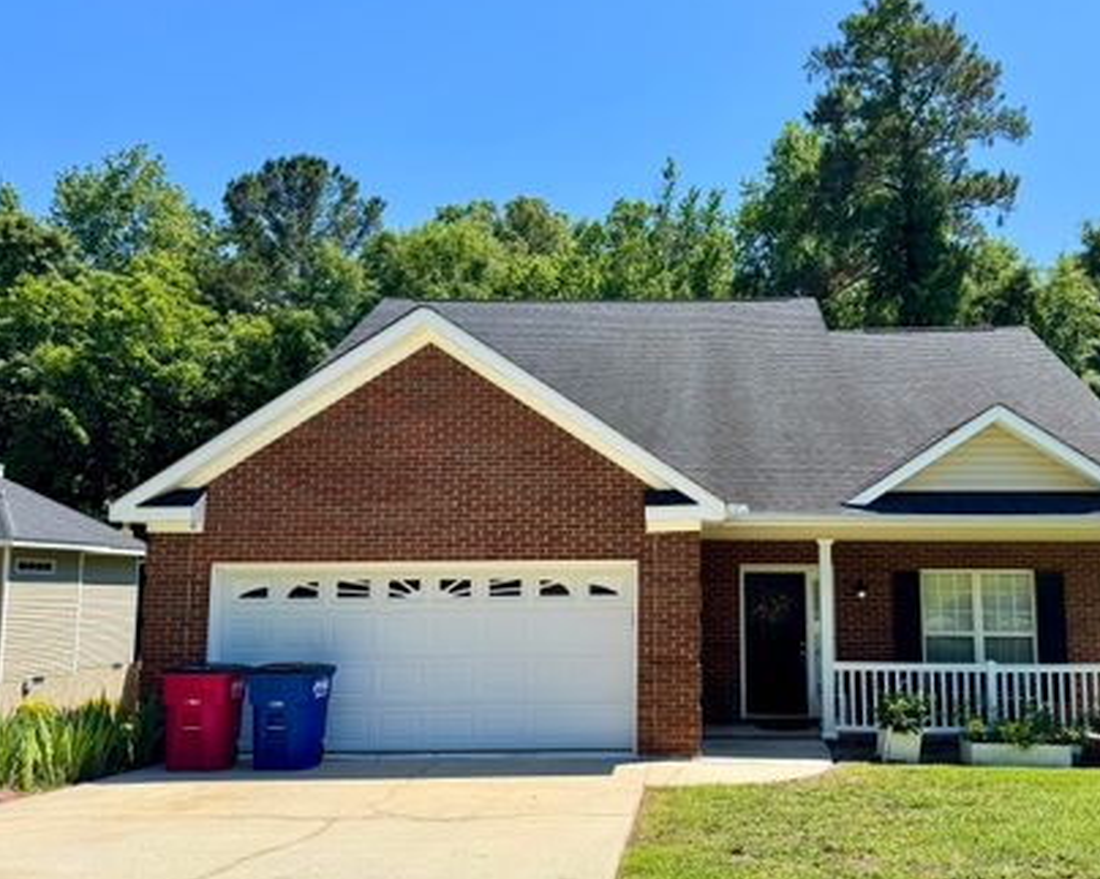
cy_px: 475
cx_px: 673
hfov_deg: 59.8
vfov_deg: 49.9
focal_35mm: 29
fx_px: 944
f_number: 1.78
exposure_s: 1/2833
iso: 80
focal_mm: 6.76
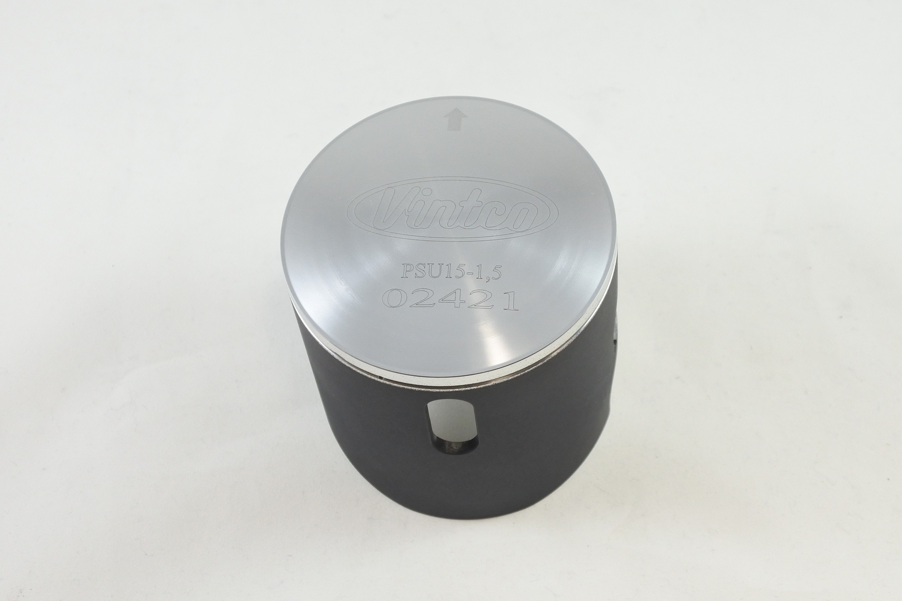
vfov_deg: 29.9
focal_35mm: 45
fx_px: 1127
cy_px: 300
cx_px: 451
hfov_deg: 43.6
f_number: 4.5
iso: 500
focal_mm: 16.8
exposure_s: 1/125
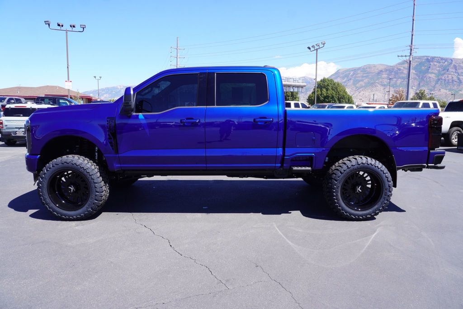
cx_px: 232
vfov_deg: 53.2
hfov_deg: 73.7
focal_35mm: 24
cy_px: 154
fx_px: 309
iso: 100
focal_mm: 16
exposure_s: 1/125
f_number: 8
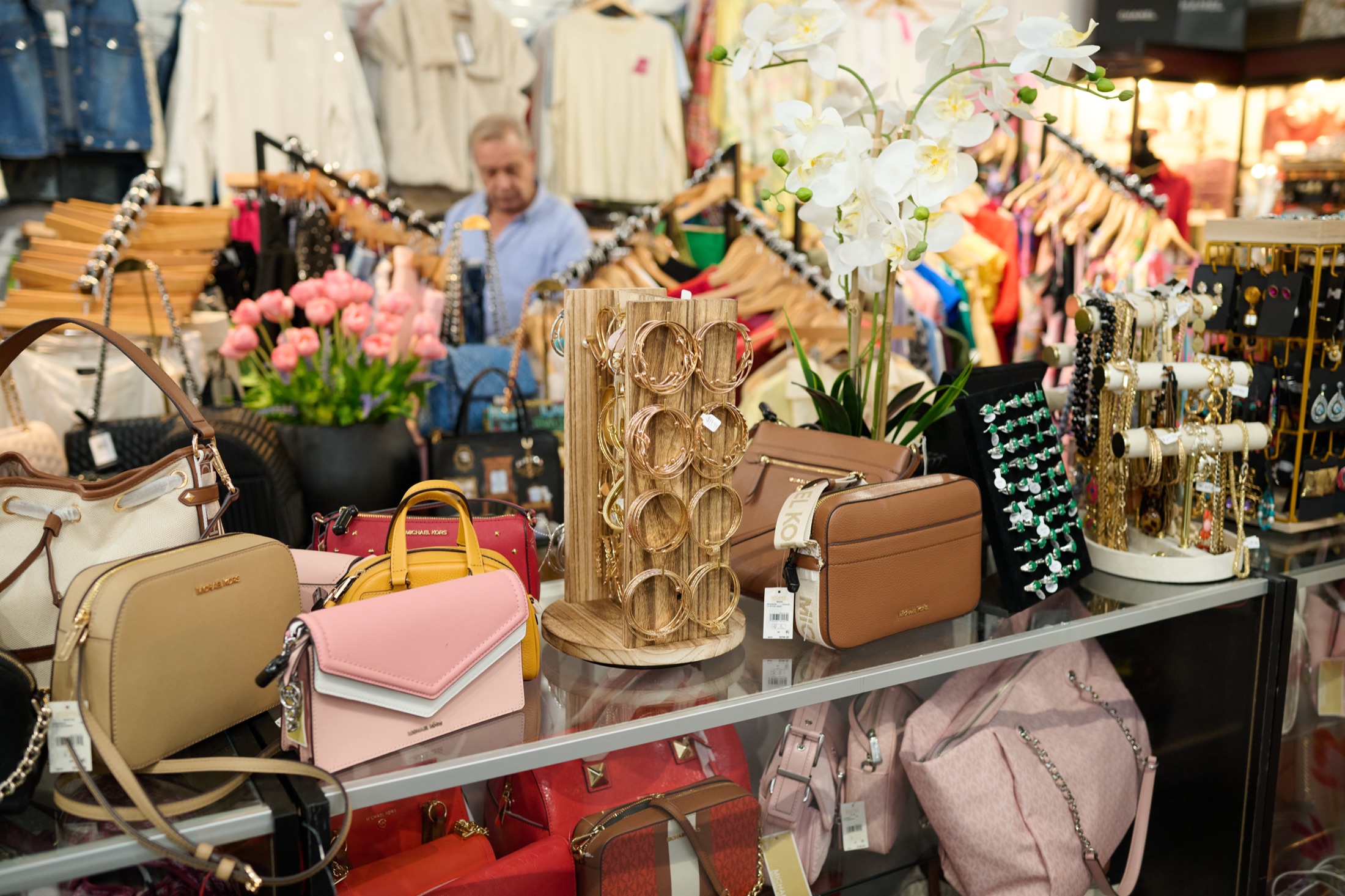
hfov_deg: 54.4
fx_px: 1307
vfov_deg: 37.8
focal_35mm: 35
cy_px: 448
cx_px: 672
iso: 800
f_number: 2.8
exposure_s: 1/100
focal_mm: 35
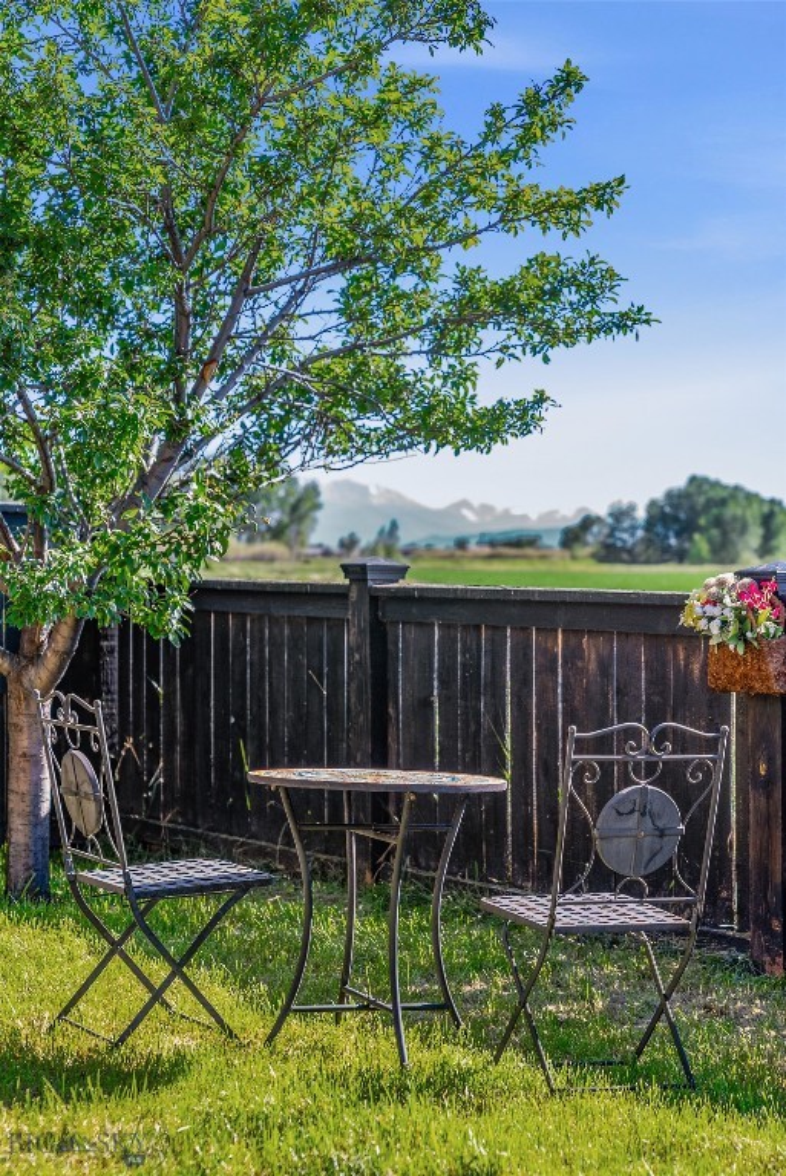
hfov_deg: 19.5
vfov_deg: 28.8
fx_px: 2289
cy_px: 588
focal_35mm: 70
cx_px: 393
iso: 200
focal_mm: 70
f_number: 4
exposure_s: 1/250
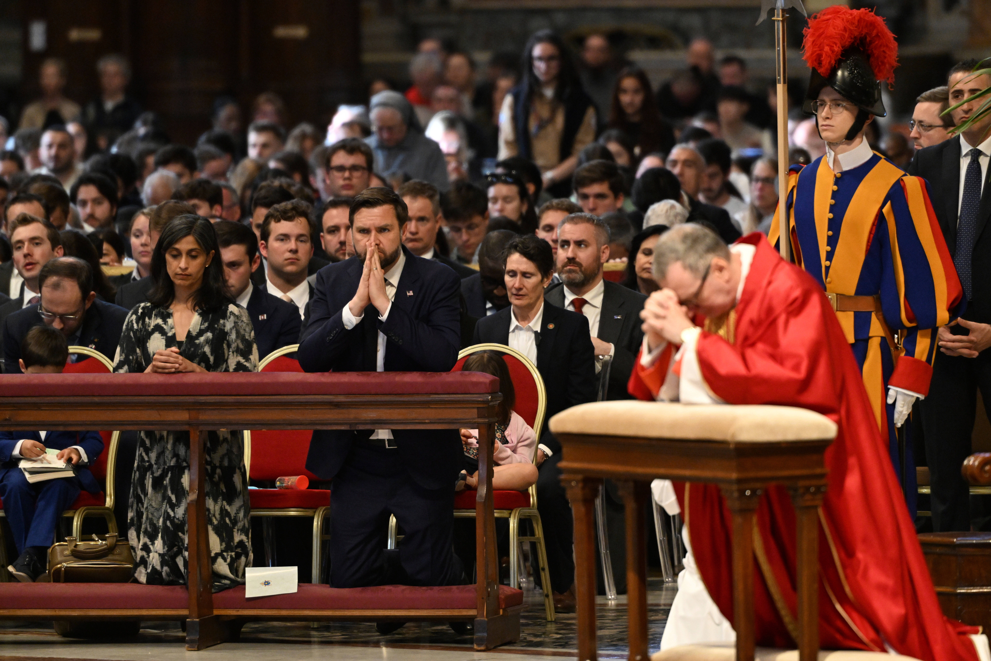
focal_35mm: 400
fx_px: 11010
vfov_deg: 3.4
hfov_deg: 5.2
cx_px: 496
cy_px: 330
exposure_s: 1/125
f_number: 5.6
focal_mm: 400
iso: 5000
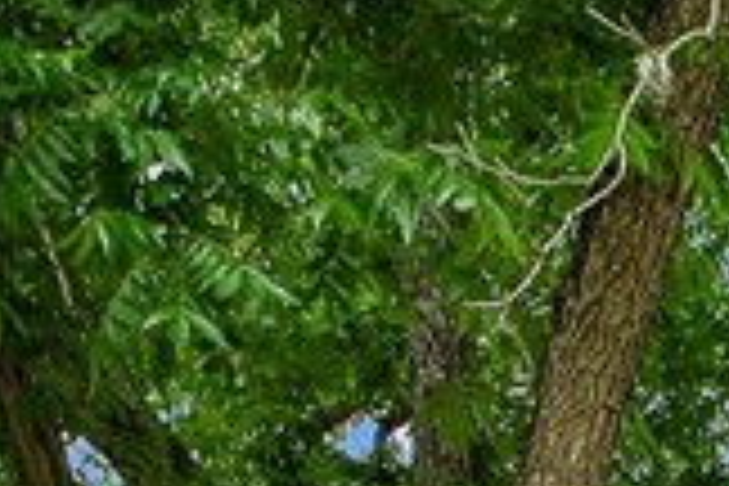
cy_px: 1577
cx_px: 988
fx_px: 1903
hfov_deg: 19.7
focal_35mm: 94
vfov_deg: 9.8
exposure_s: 1/20
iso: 200
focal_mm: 14
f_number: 8
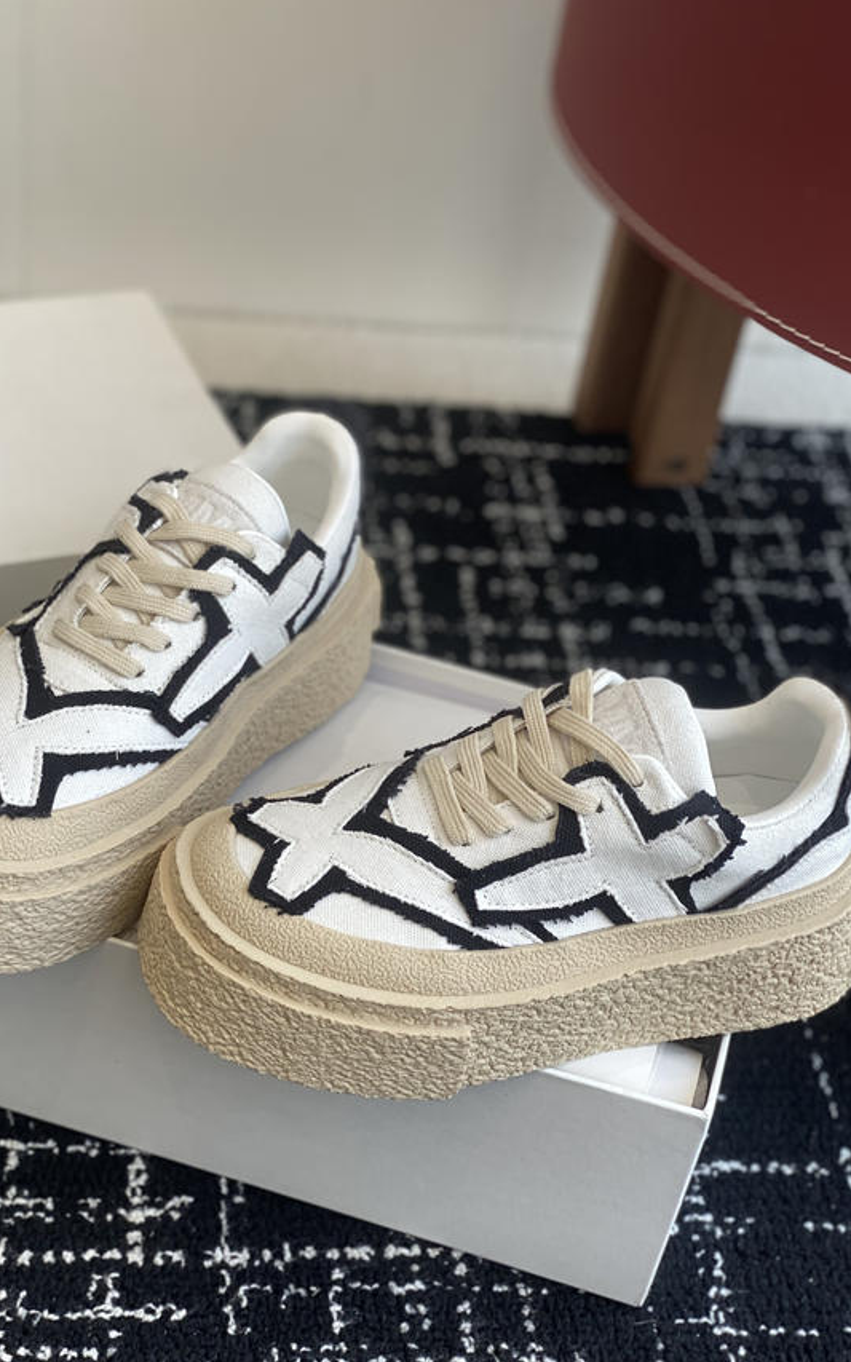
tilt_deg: -38.4
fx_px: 2078
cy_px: 674
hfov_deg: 23.1
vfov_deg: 36.3
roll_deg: -8.8
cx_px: 362
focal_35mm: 56
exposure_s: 1/135
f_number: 2
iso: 20
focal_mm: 6
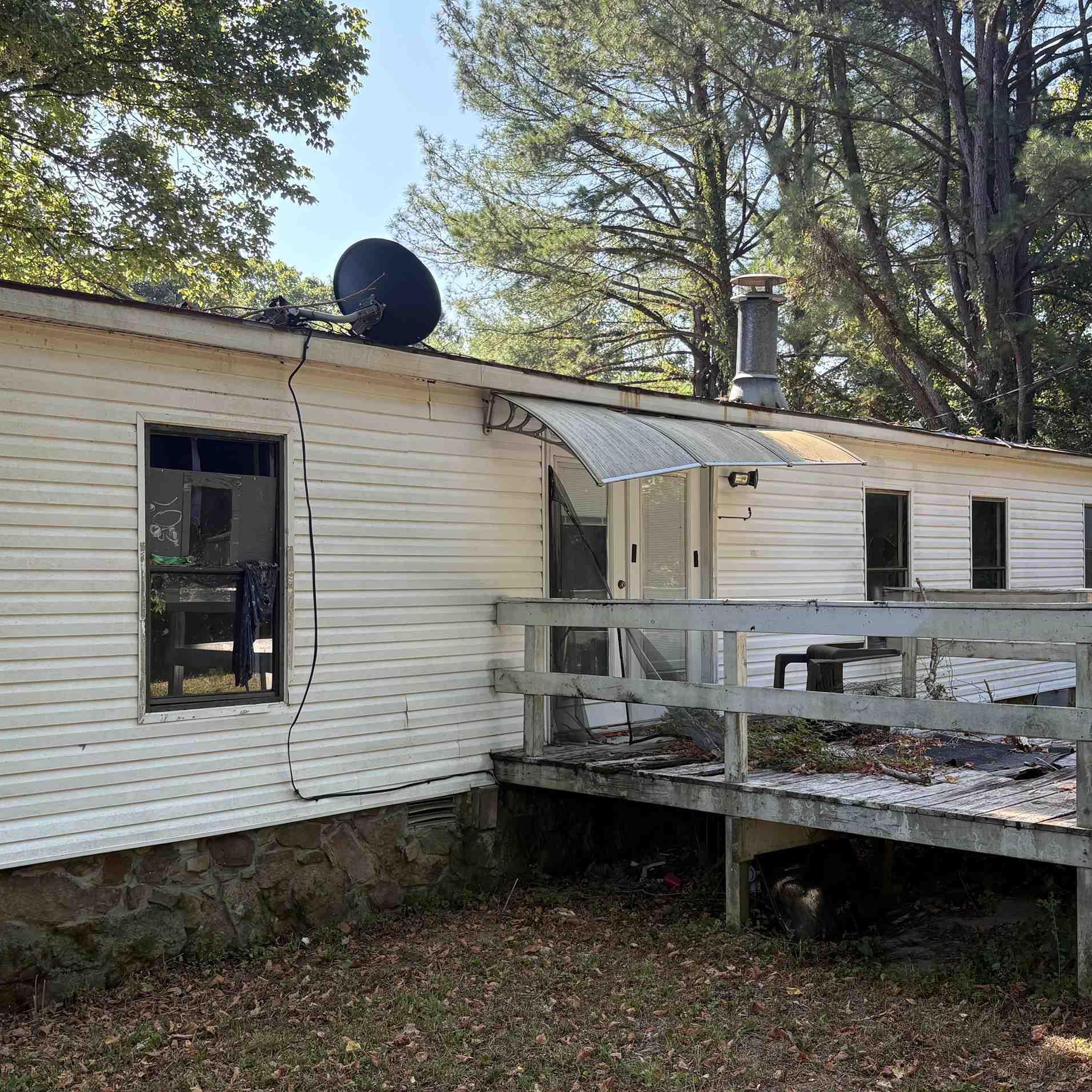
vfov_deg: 44.9
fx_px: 1321
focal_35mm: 37
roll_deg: +0.2
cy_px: 565
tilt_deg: +0.9
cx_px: 563
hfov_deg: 44.9
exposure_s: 1/576
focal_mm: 5.96
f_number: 1.6
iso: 64
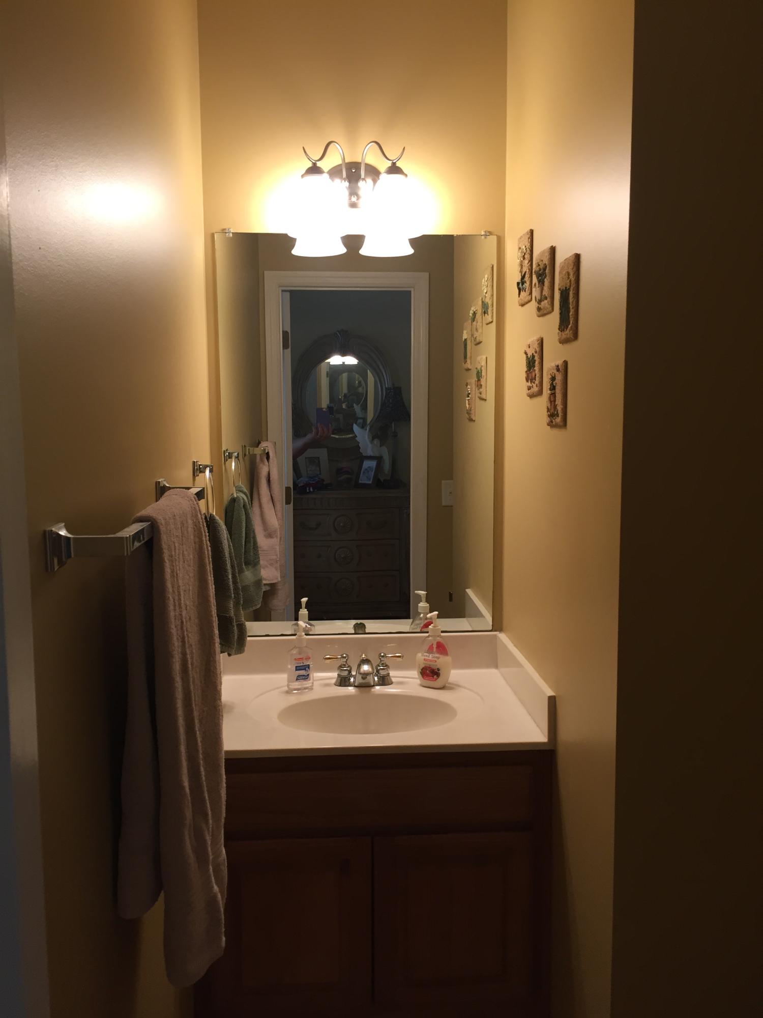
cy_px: 509
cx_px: 382
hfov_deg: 48.2
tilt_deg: -4.2
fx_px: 852
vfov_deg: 61.7
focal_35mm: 29
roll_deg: -1.3
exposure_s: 1/30
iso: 64
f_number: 2.2
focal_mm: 4.15
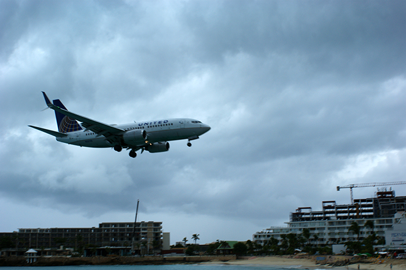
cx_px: 203
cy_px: 135
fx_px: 507
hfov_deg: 43.6
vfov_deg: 29.8
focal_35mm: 45
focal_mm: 30
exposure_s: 1/125
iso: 100
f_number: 13
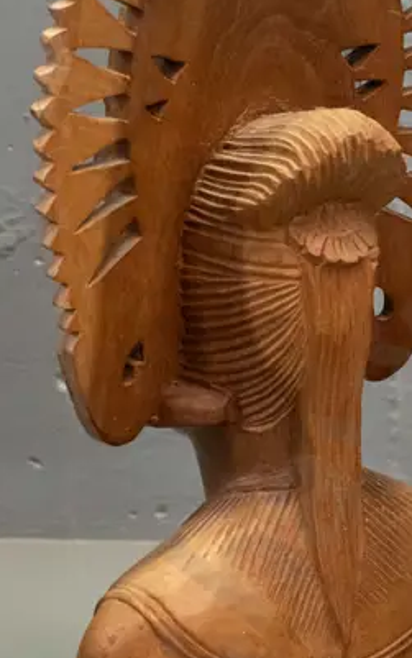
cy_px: 302
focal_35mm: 119
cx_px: 460
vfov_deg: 17.5
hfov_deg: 10.9
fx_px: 2136
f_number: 5.6
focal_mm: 22
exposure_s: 1/160
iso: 3200
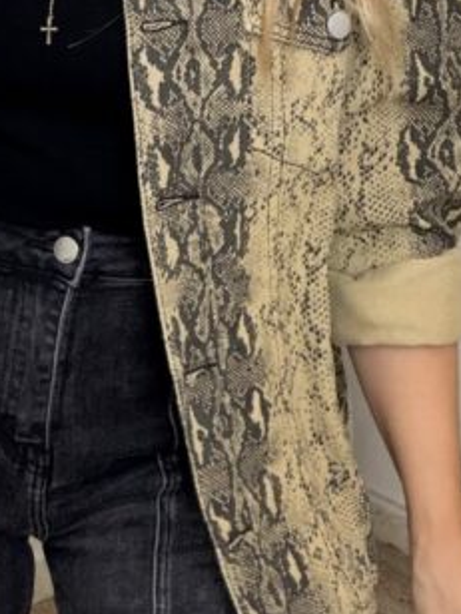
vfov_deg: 24.0
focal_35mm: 78
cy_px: 14
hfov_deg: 18.6
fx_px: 1385
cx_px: 62
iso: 125
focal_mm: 2.71
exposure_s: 1/60
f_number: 1.9
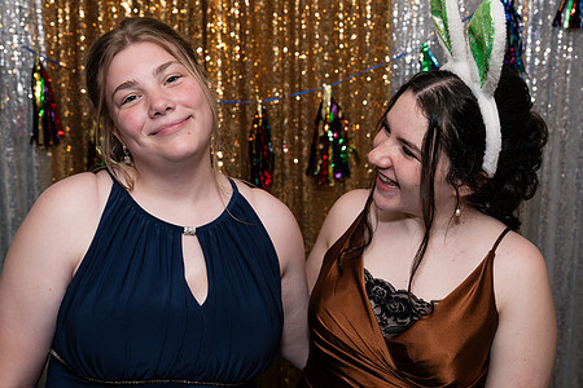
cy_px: 208
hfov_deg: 40.3
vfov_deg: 27.5
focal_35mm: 49
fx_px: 793
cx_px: 282
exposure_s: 1/250
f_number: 4
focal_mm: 38
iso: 400
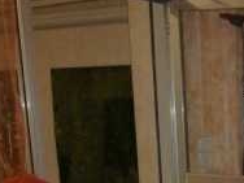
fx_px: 656
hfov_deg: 18.5
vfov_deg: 14.3
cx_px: 375
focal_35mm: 93
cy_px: 317
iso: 400
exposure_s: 1/60
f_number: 3.3
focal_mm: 4.1
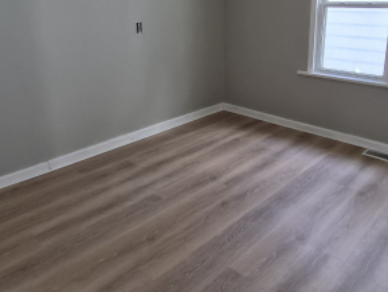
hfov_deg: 59.8
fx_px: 336
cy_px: 93
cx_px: 215
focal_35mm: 30
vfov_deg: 46.0
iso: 64
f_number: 2.2
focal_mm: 1.7
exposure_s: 1/60
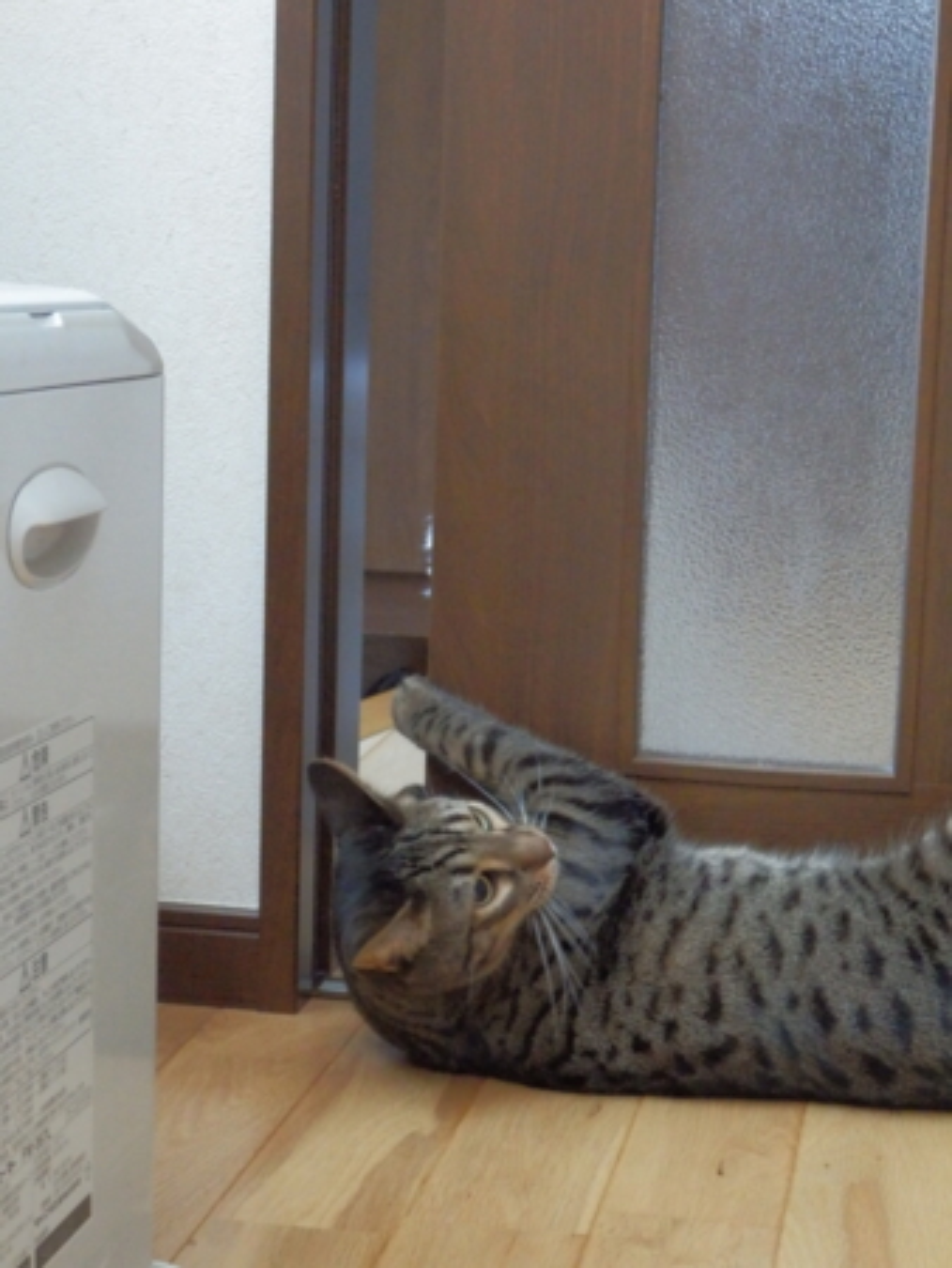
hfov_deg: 22.3
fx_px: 2418
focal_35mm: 66
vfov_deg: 29.4
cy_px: 634
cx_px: 476
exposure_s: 1/10
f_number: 4.4
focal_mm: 11.9
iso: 1600
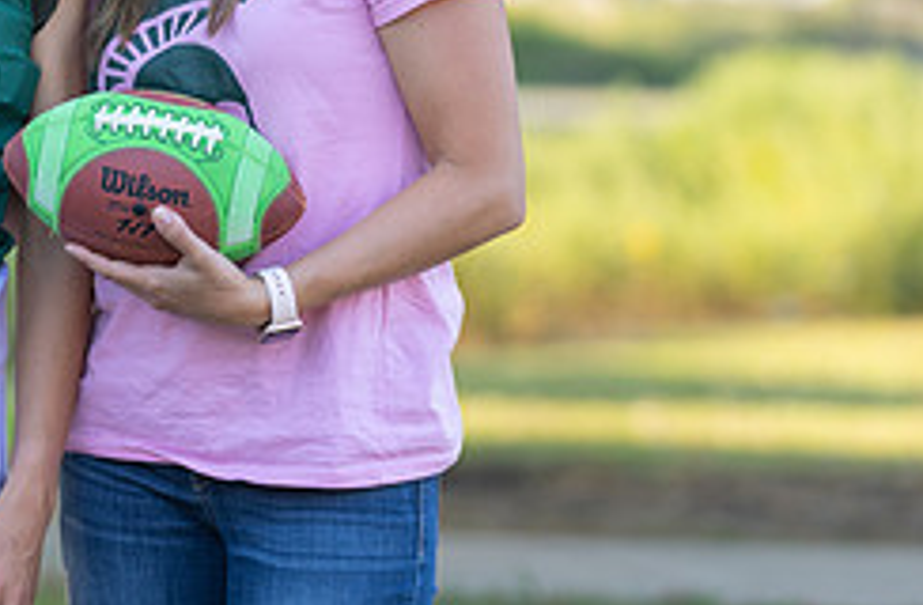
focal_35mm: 278
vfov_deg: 4.9
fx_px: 7091
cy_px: 48
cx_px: 94
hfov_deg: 7.4
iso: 125
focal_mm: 111
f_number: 2.8
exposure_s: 1/320
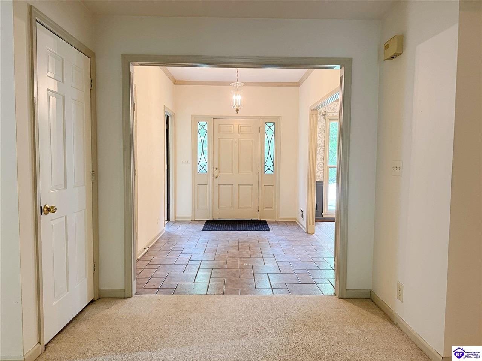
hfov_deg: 71.6
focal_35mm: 24
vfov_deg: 56.8
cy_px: 180
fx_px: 334
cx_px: 241
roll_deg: -0.4
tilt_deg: -3.9
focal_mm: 6.76
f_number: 1.78
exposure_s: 1/60
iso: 320
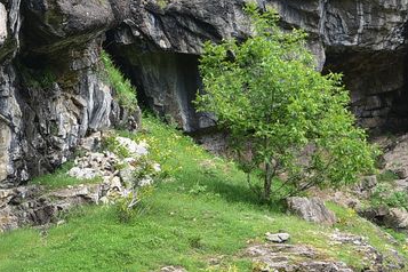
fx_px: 2063
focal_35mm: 182
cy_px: 102
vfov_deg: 7.5
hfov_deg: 11.1
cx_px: -66
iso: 160
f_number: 6.3
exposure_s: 1/125
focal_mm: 50
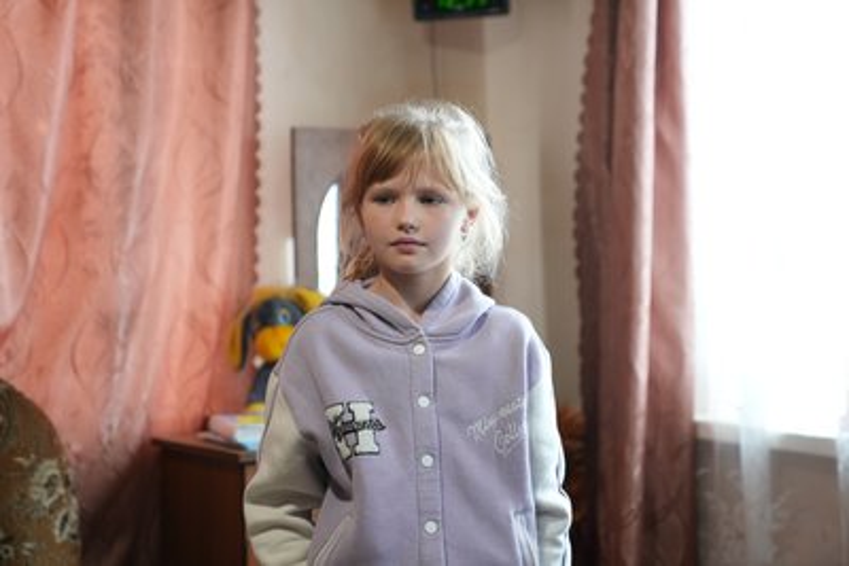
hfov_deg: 28.8
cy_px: 283
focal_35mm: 70
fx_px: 1651
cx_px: 424
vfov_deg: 19.5
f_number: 2.8
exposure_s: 1/50
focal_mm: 70
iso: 320
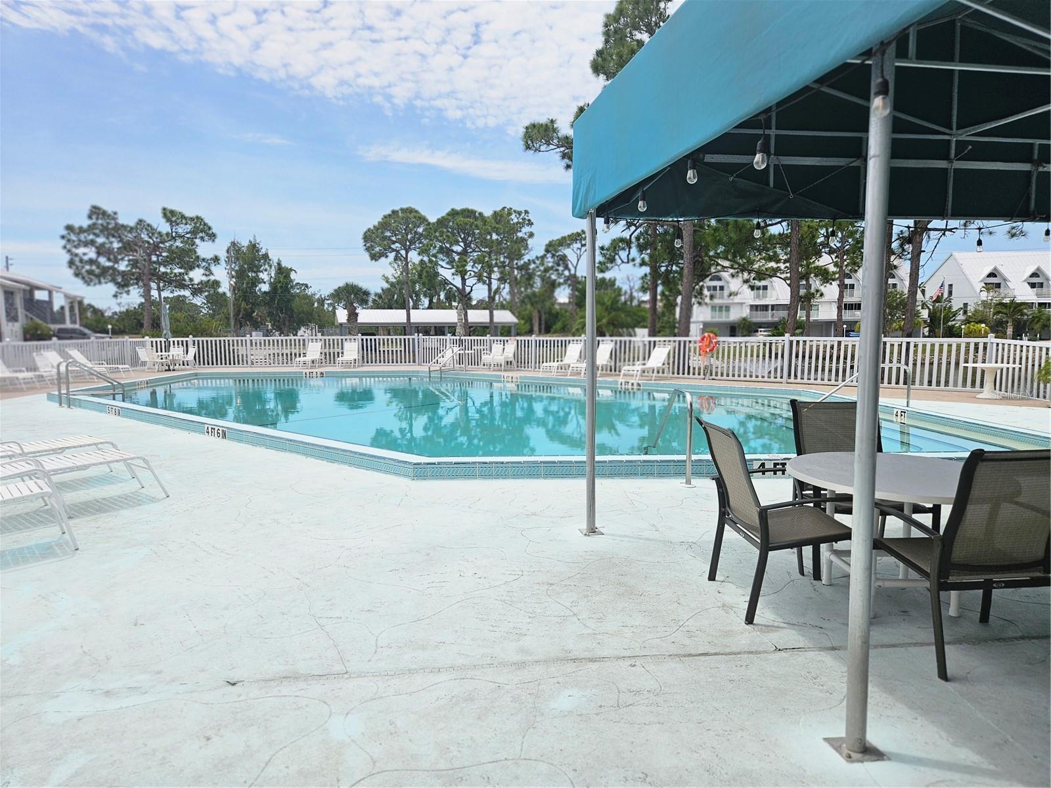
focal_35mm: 23
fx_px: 698
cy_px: 394
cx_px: 526
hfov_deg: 73.9
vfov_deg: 58.9
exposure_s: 1/3737
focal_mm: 5.4
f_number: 1.8
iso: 25
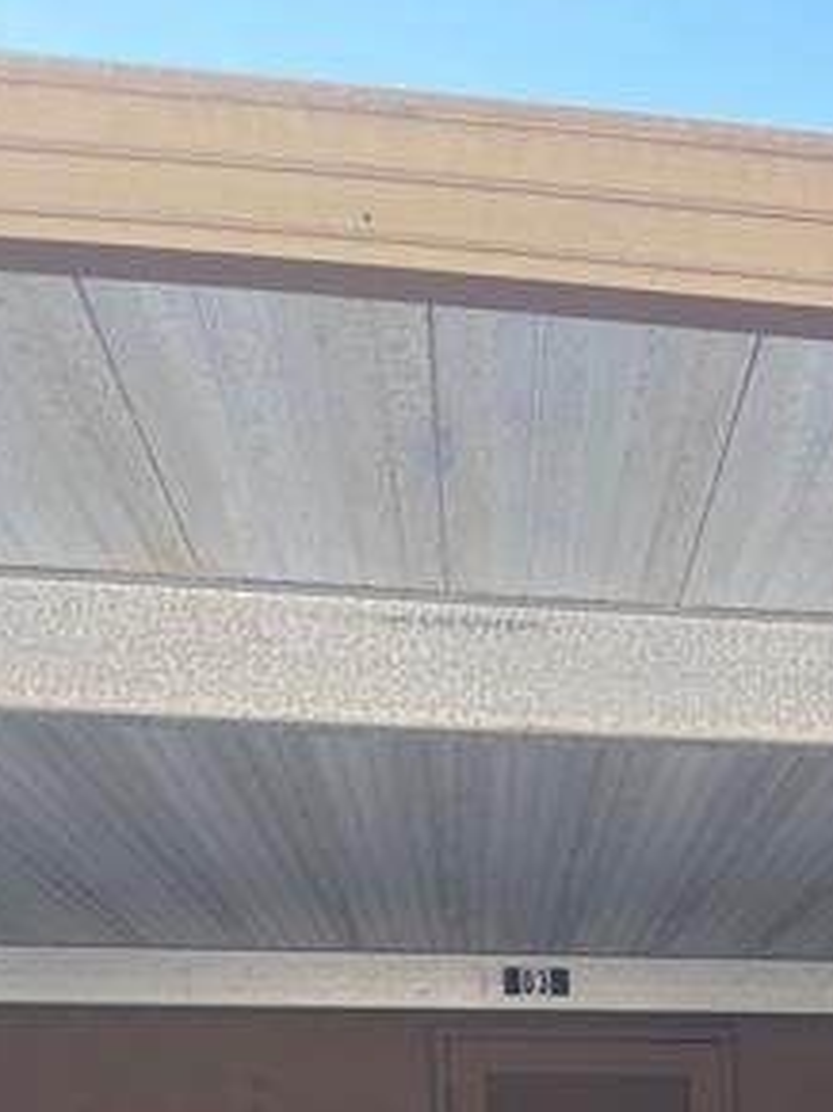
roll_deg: -0.6
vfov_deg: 25.5
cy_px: 1429
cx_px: 1078
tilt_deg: -6.1
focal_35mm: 66
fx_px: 2119
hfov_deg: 20.4
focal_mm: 5.1
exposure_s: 1/294
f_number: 1.6
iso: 32
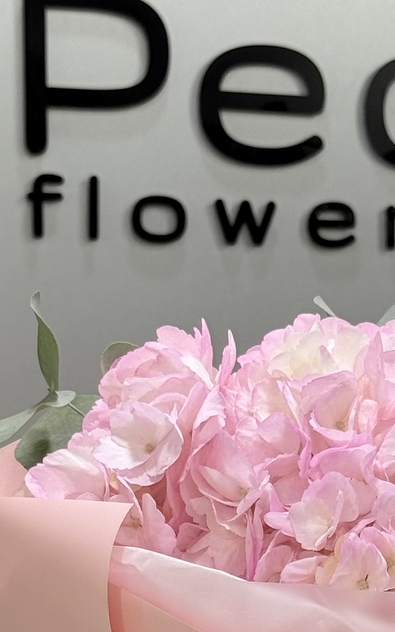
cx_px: 378
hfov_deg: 8.6
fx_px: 2617
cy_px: 680
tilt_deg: -5.3
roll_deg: -1.1
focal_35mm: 152
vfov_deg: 13.5
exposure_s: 1/100
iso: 50
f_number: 1.78
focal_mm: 6.76
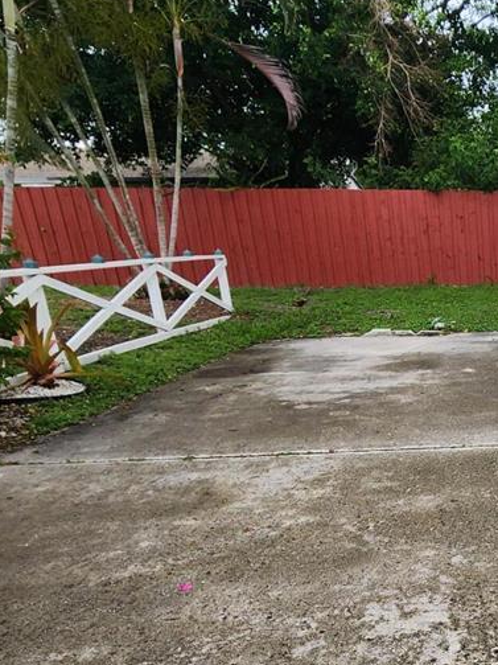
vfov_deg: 55.9
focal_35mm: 31
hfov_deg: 36.0
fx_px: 595
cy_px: 489
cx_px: 590
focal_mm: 2.2
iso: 50
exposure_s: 1/528
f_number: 2.2
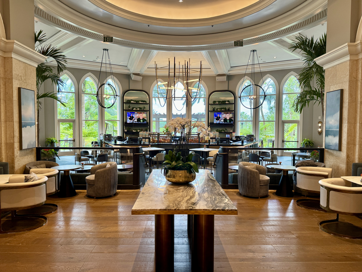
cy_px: 136
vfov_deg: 56.8
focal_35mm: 24
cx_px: 181
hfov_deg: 71.6
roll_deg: -0.8
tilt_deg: -3.1
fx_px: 251
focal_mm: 6.76
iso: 100
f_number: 1.78
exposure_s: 1/120
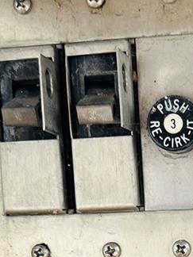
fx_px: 662
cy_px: 297
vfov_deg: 20.7
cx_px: 218
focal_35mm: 89
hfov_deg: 16.1
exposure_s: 1/1517
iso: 80
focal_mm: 6.86
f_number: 1.78
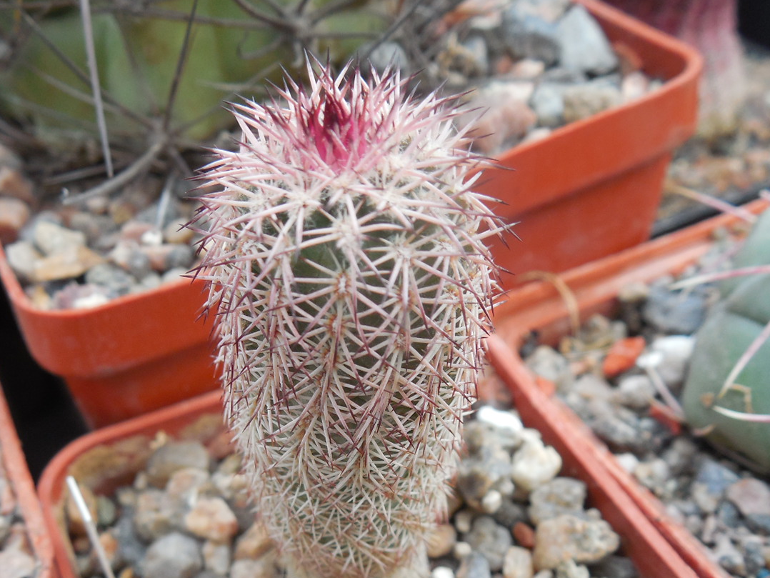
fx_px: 1023
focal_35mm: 46
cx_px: 303
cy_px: 422
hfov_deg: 41.0
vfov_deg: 31.1
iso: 125
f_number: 3.6
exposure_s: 1/100
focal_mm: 5.6
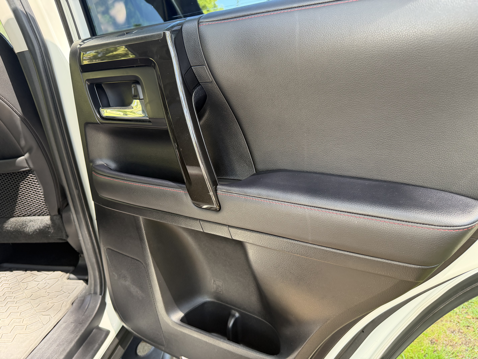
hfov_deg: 71.6
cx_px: 239
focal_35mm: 24
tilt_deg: -18.6
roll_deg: +2.6
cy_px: 180
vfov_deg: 56.8
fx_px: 331
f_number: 1.78
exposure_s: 1/88
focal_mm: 6.76
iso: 200
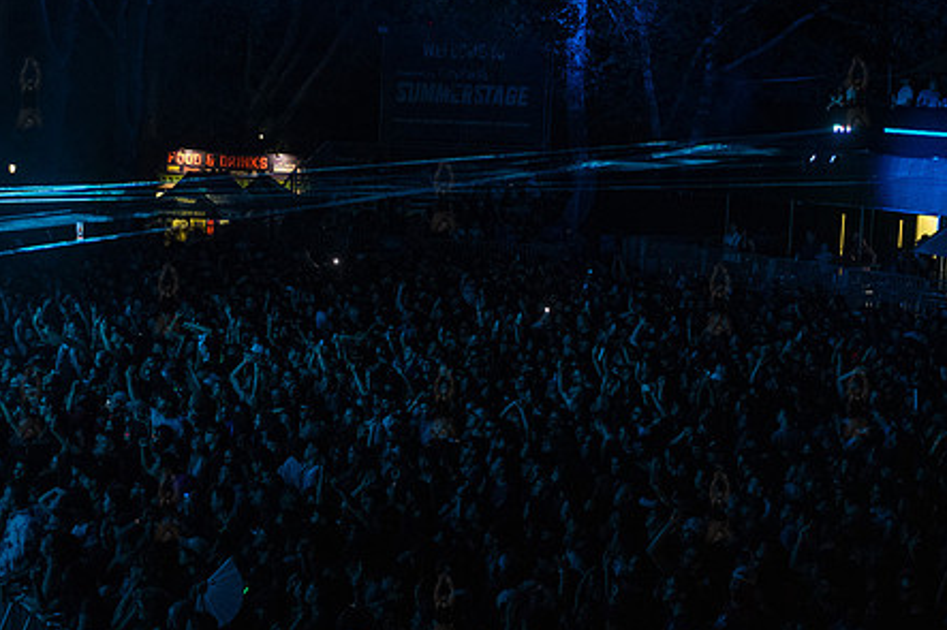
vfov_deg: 17.9
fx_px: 1998
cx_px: 443
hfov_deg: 26.7
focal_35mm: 76
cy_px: 400
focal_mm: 58
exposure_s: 1/200
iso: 6400
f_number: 3.2
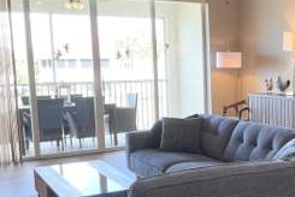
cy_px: 133
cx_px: 230
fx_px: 484
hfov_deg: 33.1
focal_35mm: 59
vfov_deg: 22.9
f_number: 1.8
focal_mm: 3
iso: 40
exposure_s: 1/60
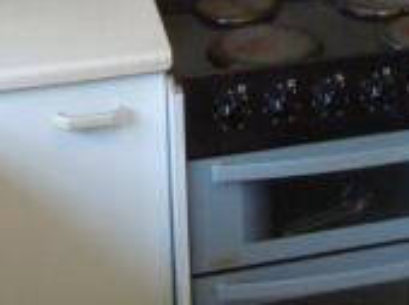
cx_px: 432
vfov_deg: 13.8
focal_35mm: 103
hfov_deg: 18.5
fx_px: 1215
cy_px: -92
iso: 400
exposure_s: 1/30
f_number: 3.5
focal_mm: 5.4
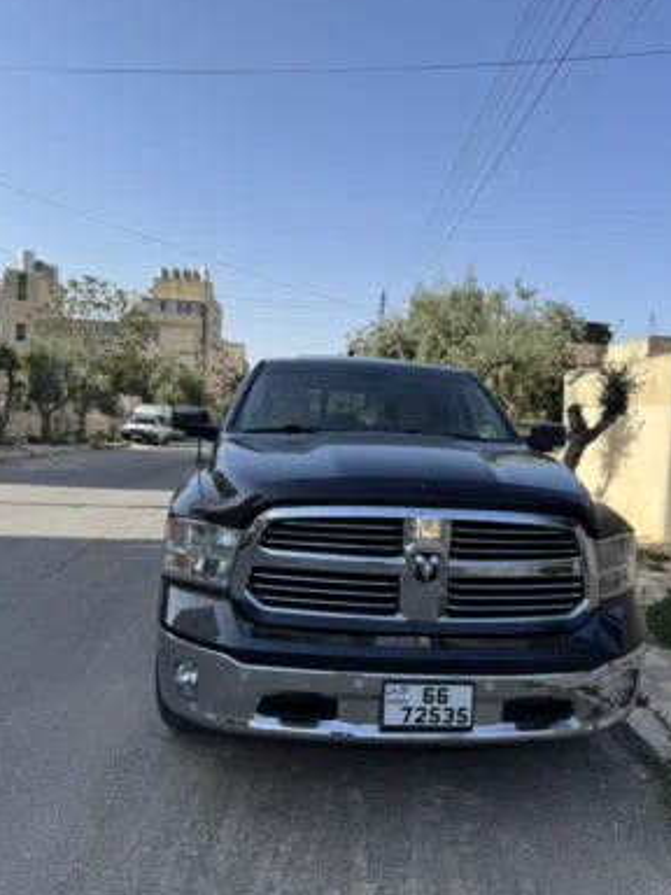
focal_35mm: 25
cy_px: 450
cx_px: 342
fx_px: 646
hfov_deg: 54.9
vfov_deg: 69.4
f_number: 1.78
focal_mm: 6.76
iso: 80
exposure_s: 1/3096
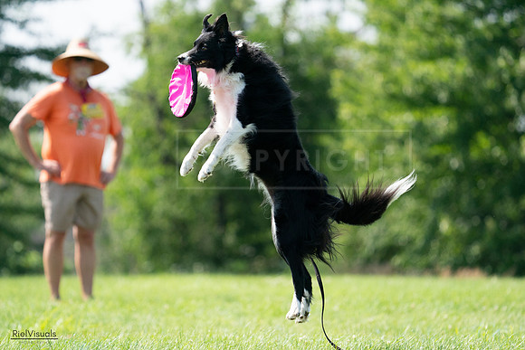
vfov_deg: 3.8
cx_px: 262
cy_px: 175
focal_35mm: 359
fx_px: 5236
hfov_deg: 5.7
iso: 2500
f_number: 6.3
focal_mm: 359
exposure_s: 1/4000
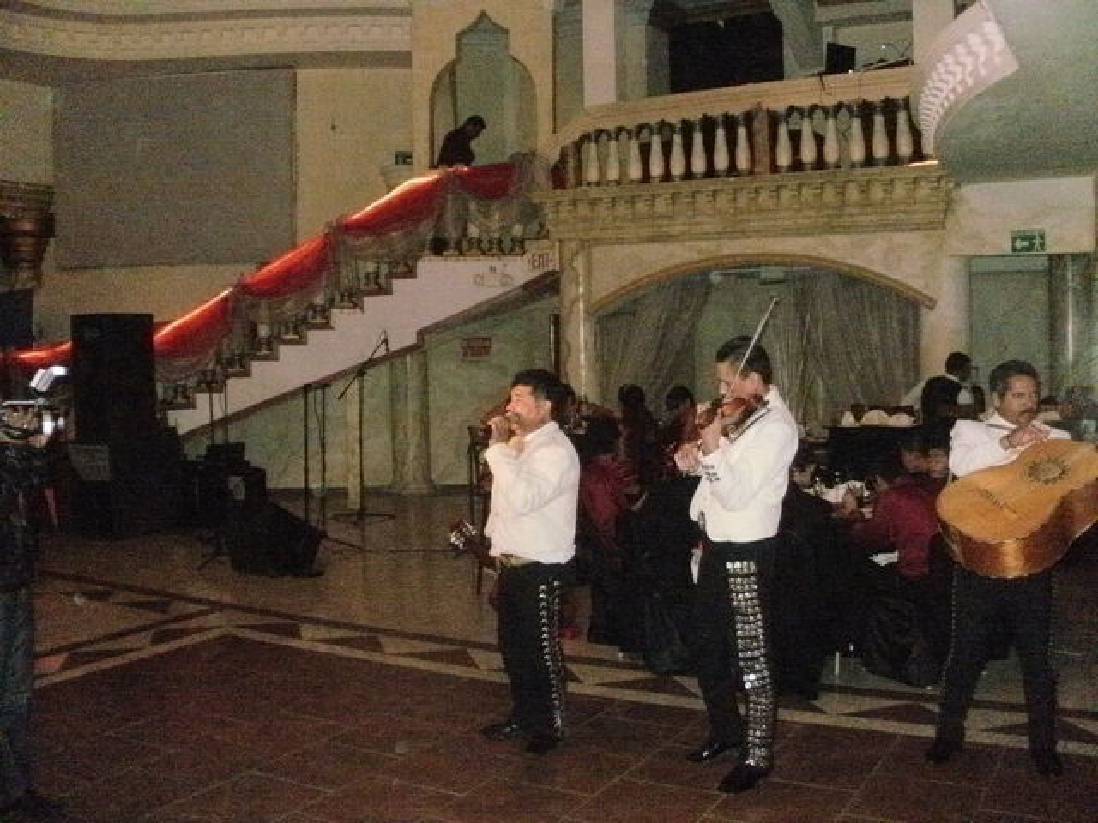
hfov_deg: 51.4
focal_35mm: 36
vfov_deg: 39.7
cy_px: 412
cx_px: 549
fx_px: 1142
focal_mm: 6.3
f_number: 3.5
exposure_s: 1/30
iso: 800
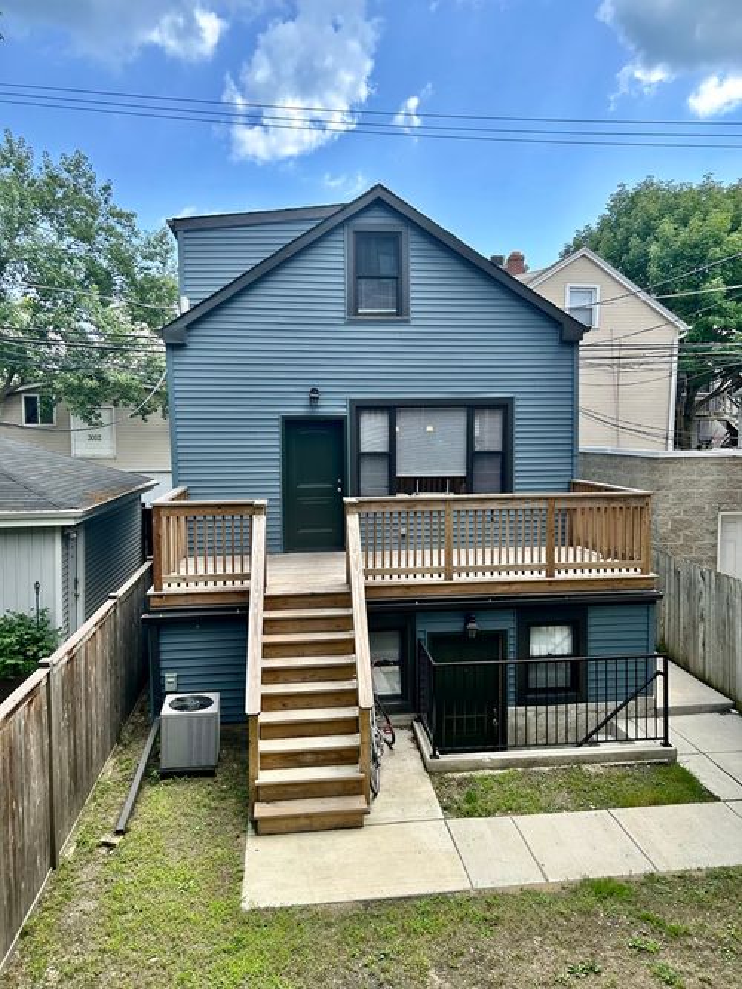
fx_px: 743
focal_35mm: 26
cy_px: 494
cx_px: 371
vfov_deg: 67.3
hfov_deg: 53.0
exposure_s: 1/1048
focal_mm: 5.7
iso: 50
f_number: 1.5
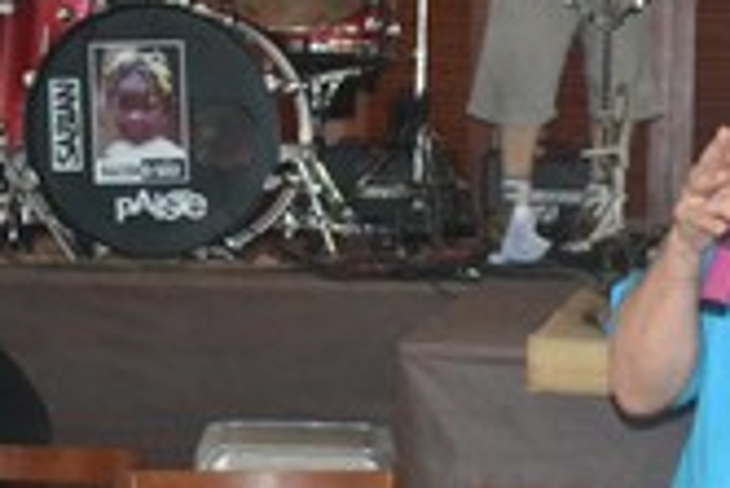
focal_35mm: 130
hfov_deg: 15.6
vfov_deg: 10.5
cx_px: 668
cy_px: 431
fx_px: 2638
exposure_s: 1/60
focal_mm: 32
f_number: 4.2
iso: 3200
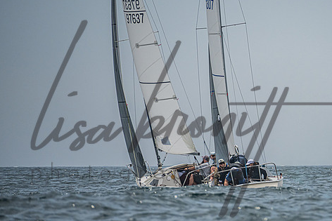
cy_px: 121
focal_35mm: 675
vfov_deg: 2.0
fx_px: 6227
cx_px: 258
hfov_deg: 3.1
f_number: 8
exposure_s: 1/4000
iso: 500
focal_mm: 400
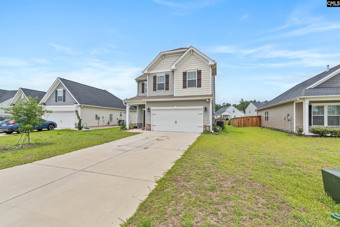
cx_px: 170
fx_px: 142
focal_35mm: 15
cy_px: 114
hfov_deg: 100.4
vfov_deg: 77.3
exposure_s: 1/800
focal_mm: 10
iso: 250
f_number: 8
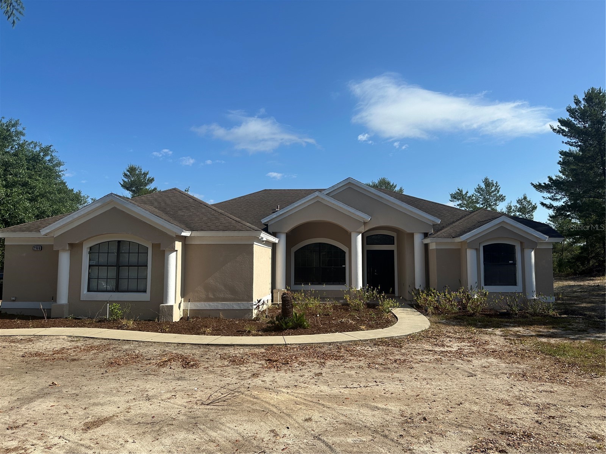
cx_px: 303
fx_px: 420
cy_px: 227
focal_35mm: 24
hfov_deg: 71.6
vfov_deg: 56.8
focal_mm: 6.86
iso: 80
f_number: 1.78
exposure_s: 1/5000
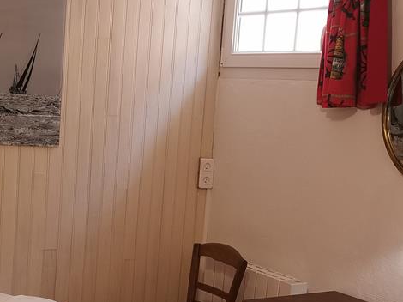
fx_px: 803
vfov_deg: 21.1
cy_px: 233
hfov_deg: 28.2
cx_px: 199
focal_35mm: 69
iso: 100
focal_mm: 5.56
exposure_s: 1/120
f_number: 1.6
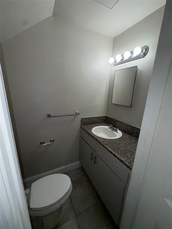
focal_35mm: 14
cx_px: 86
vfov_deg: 102.1
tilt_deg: -14.2
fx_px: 93
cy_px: 114
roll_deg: -1.9
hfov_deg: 85.7
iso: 32
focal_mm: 2.22
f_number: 2.2
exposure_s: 1/169
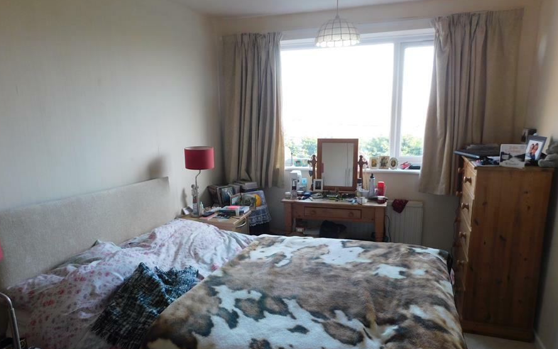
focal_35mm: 25
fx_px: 380
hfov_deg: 72.5
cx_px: 276
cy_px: 200
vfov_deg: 49.1
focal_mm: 4
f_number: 3
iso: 160
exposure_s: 1/30
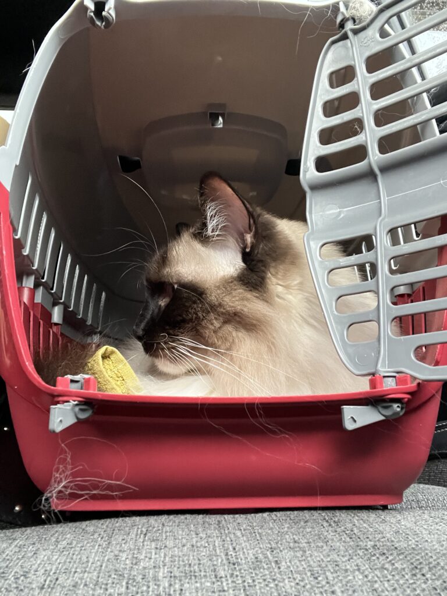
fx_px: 517
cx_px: 224
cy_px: 298
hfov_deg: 46.8
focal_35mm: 30
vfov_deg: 60.0
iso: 400
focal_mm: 2.71
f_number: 2.2
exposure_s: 1/60
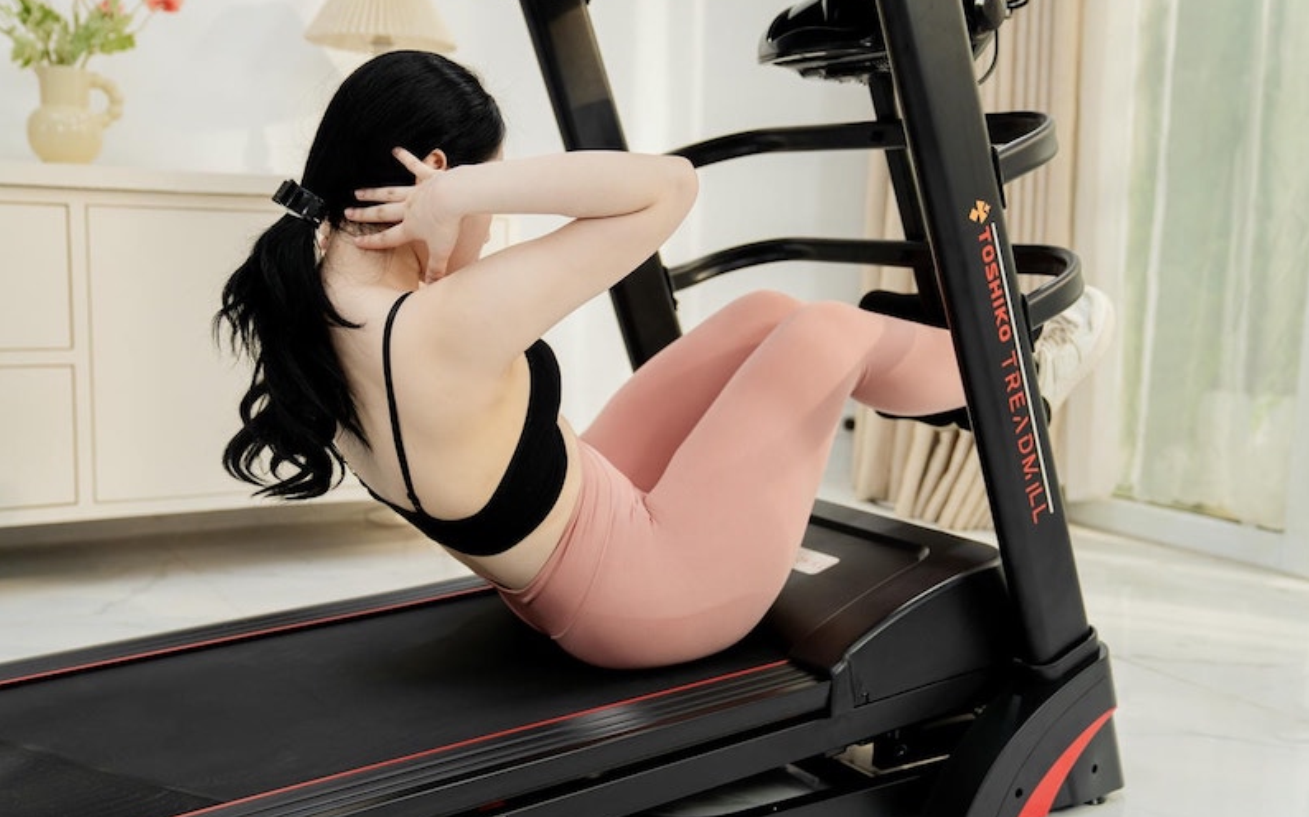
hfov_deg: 51.5
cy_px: 421
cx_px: 656
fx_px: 1355
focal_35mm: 38
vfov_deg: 33.6
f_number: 3.2
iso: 400
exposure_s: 1/320
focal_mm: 37
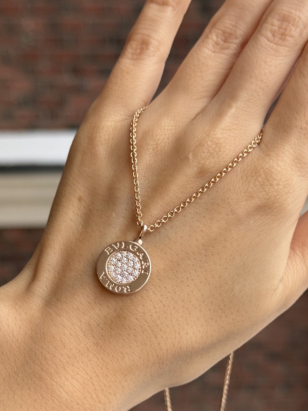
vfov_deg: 39.7
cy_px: 206
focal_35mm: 48
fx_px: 569
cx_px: 154
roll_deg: -1.0
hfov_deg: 30.3
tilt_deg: -24.9
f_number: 1.78
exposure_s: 1/60
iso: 125
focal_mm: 6.76
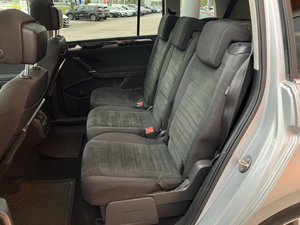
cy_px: 112
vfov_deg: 49.7
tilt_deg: -21.4
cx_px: 150
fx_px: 243
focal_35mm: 28
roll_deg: -0.2
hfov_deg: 63.4
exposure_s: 1/100
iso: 64
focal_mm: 3.99
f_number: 1.8
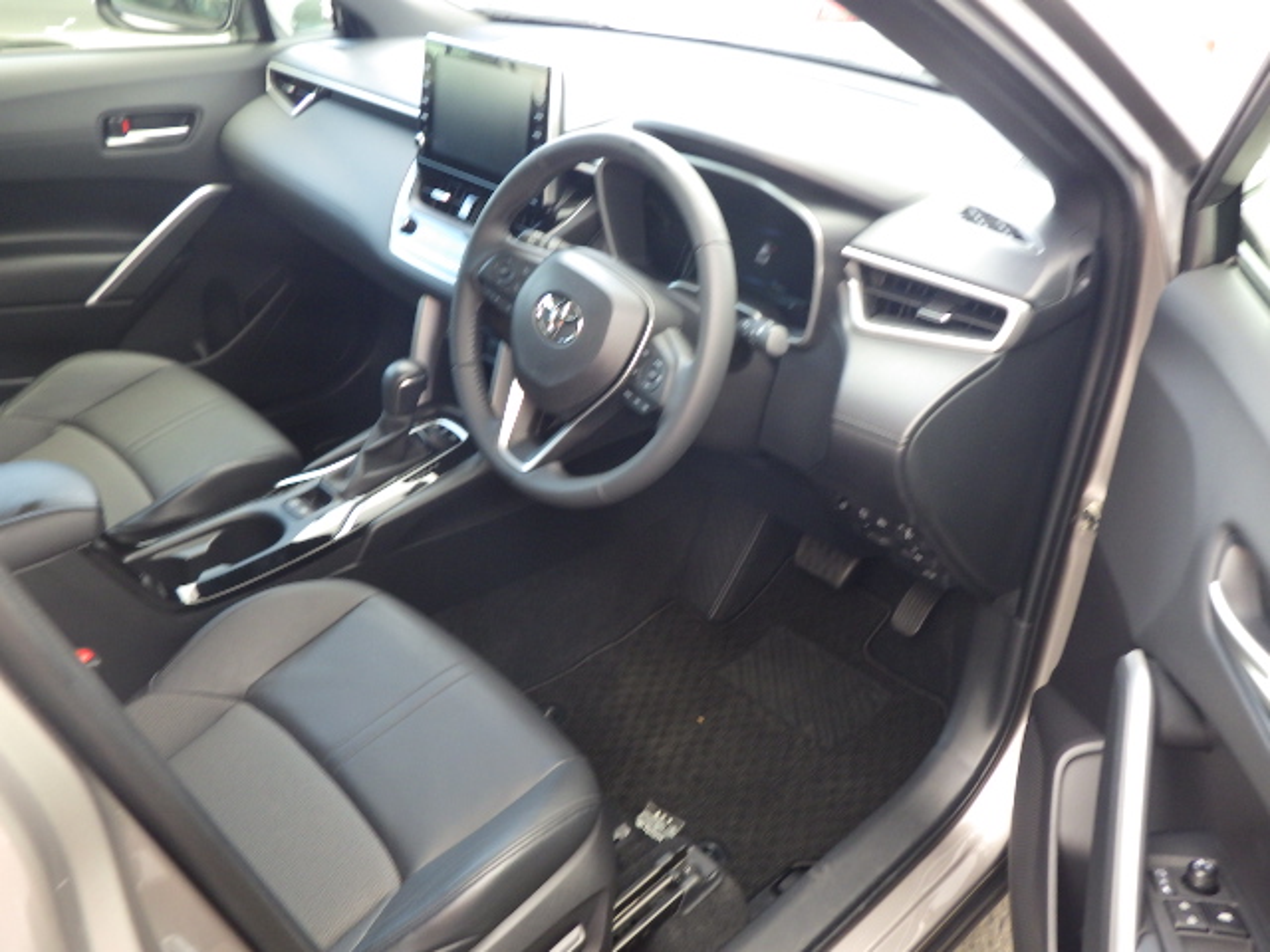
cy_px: 476
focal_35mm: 28
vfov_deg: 49.7
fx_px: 1027
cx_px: 635
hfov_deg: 63.4
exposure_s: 1/45
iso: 250
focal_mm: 5
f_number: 3.5
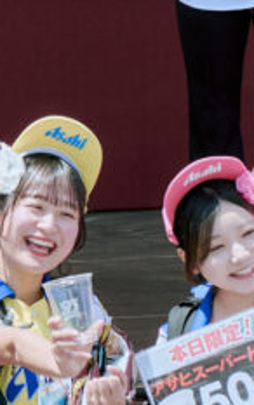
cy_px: -120
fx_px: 7717
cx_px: -233
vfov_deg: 3.0
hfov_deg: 1.9
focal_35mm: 698
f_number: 8
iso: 400
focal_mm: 133
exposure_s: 1/400
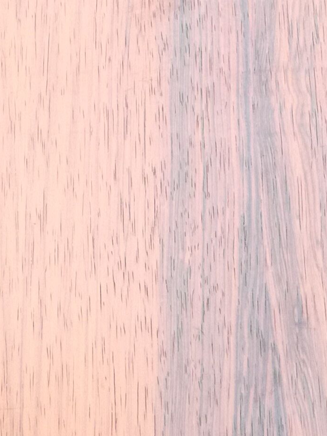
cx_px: 16
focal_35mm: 121
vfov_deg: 15.6
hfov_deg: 12.1
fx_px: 1524
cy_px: -98
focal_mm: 3.79
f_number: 2
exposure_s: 1/109
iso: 50
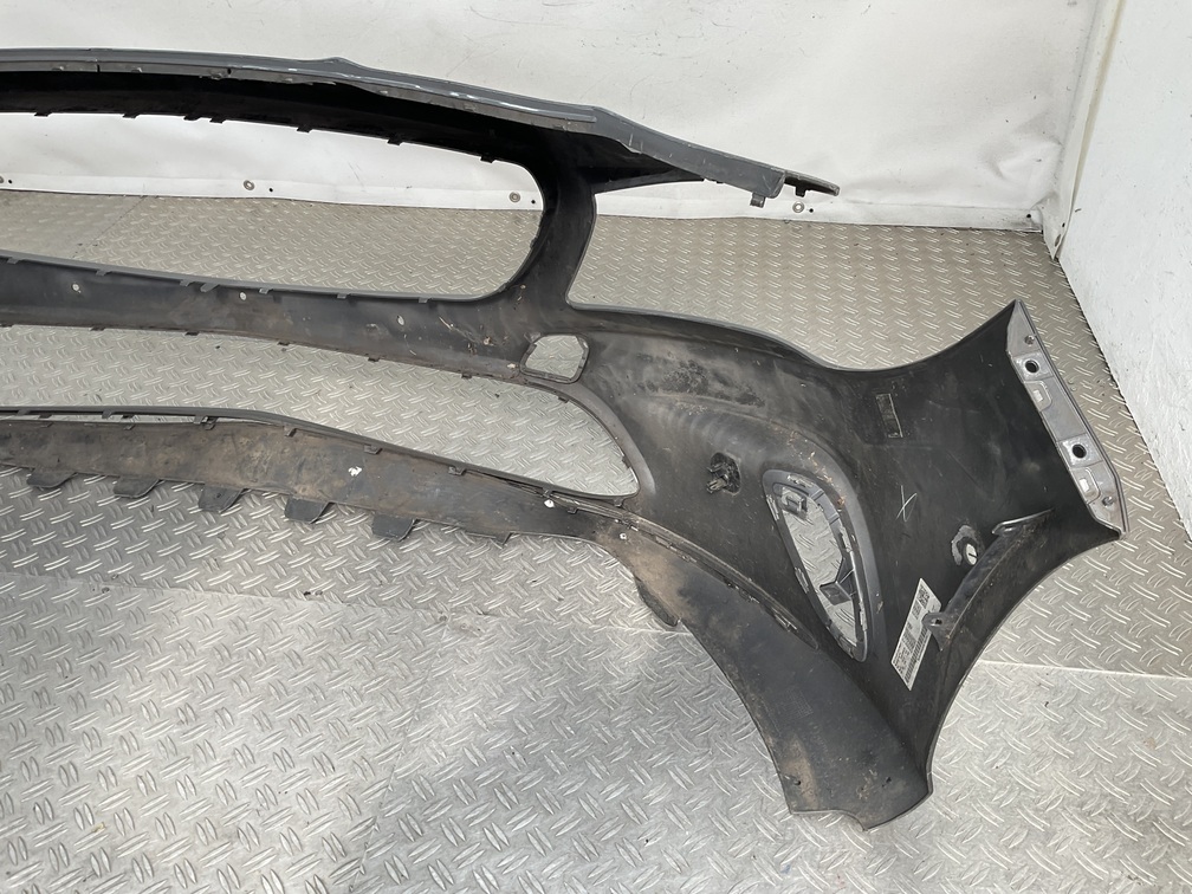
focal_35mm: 29
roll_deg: -1.2
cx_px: 596
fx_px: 999
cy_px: 447
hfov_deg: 61.7
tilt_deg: -36.2
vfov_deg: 48.2
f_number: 1.8
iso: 20
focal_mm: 3
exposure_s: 1/120
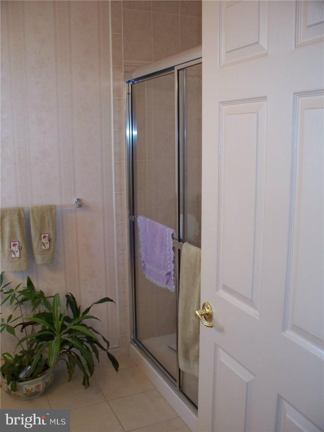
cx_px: 162
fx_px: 449
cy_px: 216
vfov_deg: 51.4
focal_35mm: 36
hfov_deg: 39.7
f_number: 2.8
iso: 200
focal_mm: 7.54
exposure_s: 1/60
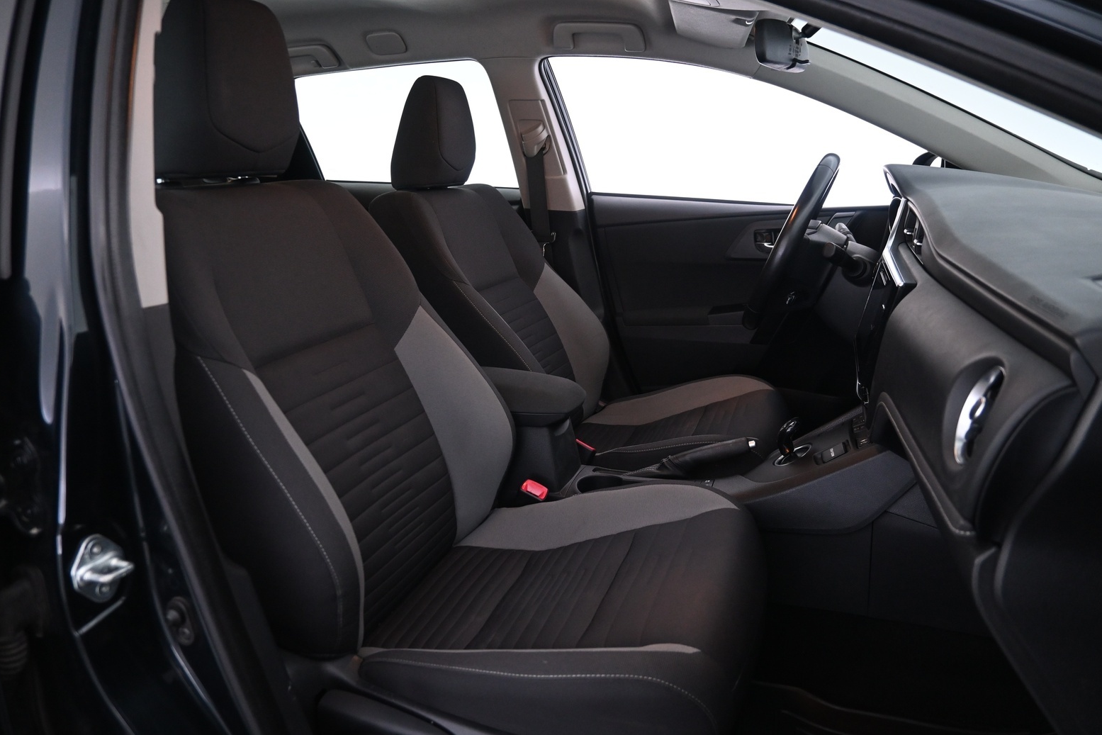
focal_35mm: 25
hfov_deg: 71.5
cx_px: 569
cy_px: 382
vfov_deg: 51.3
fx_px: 765
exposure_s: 1/25
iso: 1400
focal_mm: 16
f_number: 3.5
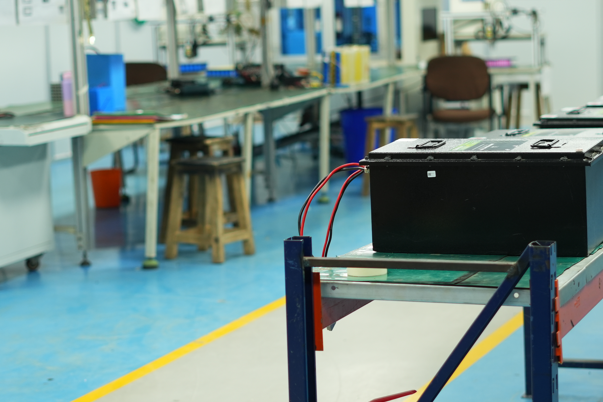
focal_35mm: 95
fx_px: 1591
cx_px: 319
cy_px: 188
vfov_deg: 14.4
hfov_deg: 21.5
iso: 400
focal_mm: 50
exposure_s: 1/125
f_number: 2
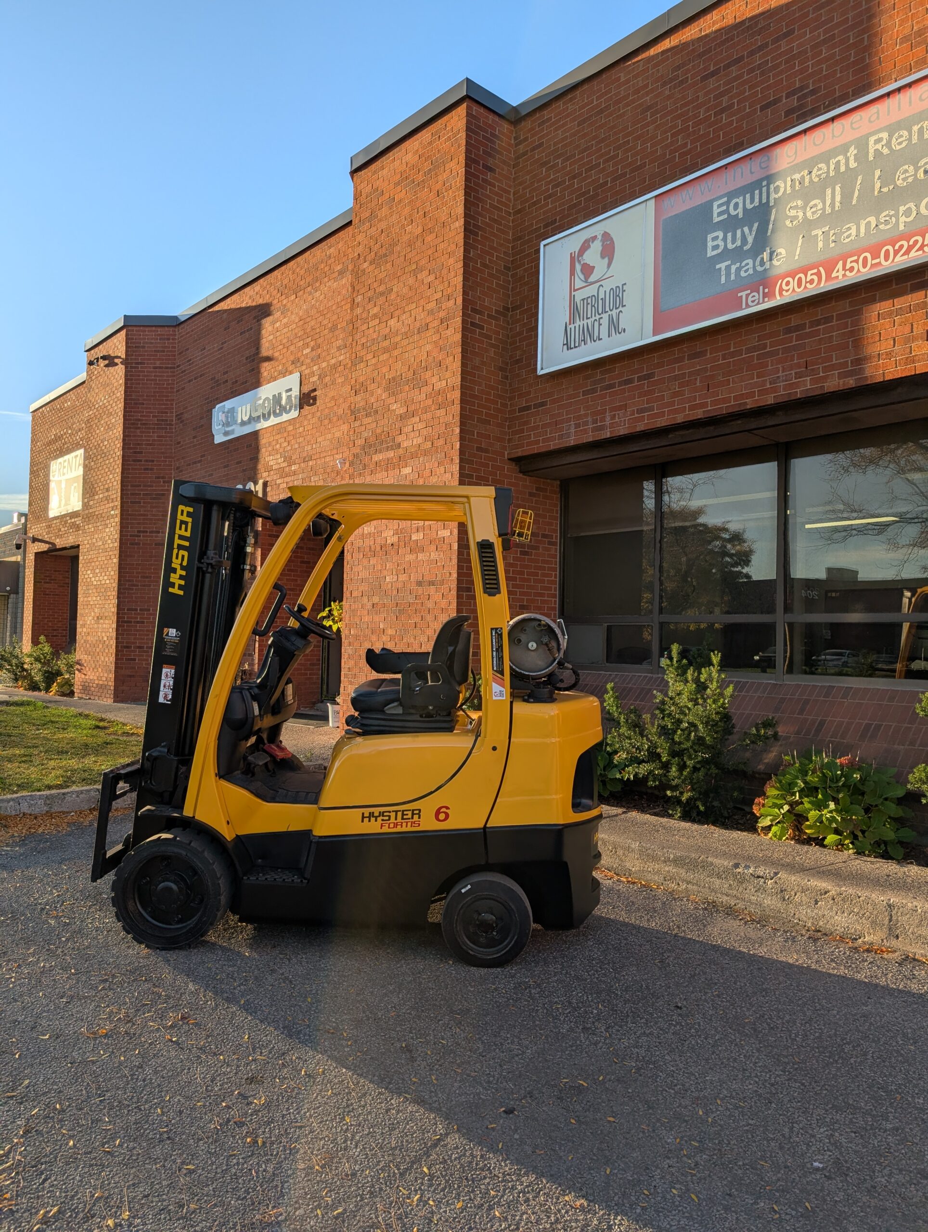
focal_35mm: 24
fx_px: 856
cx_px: 464
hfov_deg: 56.9
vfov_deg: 71.5
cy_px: 616
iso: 20
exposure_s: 1/4950
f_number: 1.68
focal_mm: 6.9
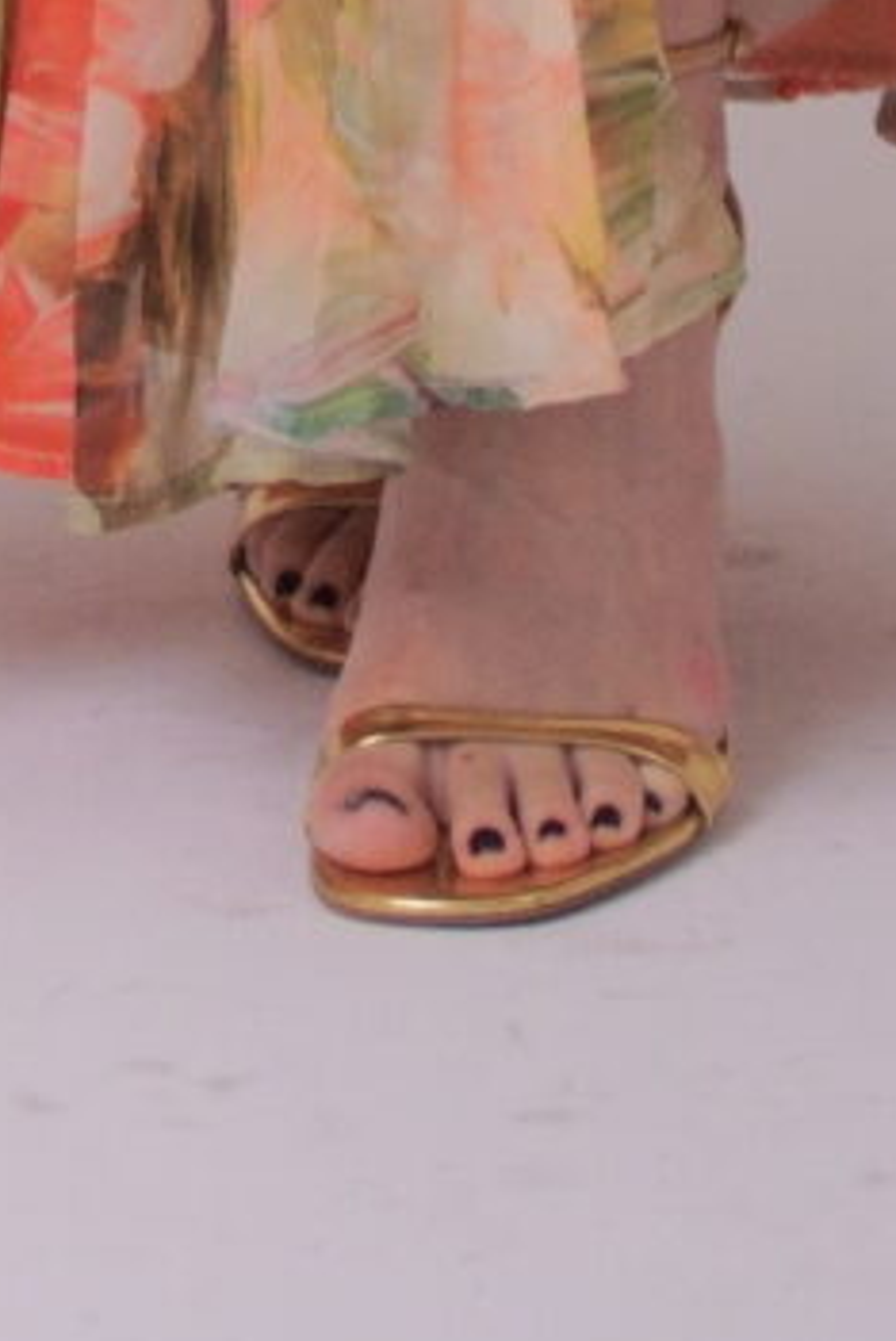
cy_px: -3506
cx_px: 304
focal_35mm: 384
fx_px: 14294
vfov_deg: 4.9
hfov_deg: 3.6
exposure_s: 1/250
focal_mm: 35
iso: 400
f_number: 5.6
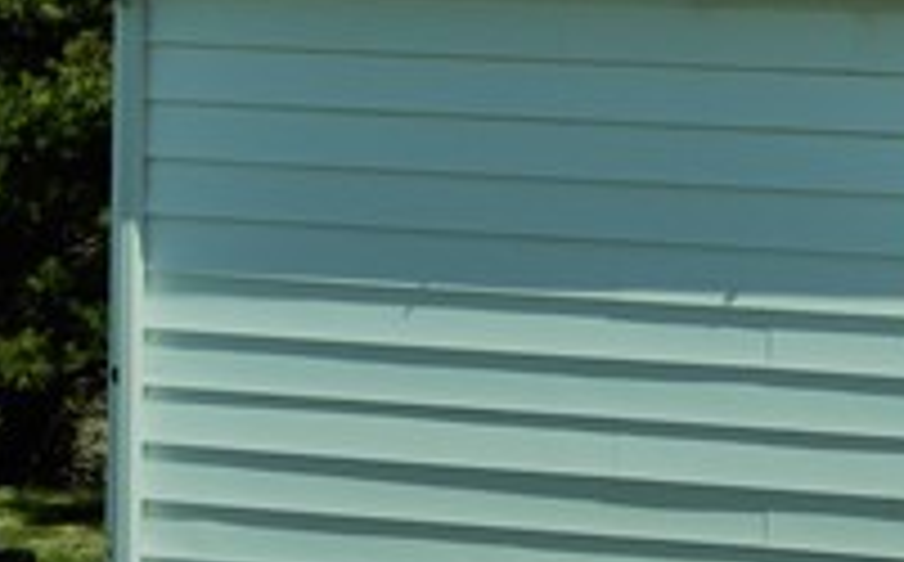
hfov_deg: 9.0
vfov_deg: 6.0
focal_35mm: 215
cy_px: -337
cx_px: 1959
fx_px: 5290
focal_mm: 26
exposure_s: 1/500
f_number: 11
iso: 220
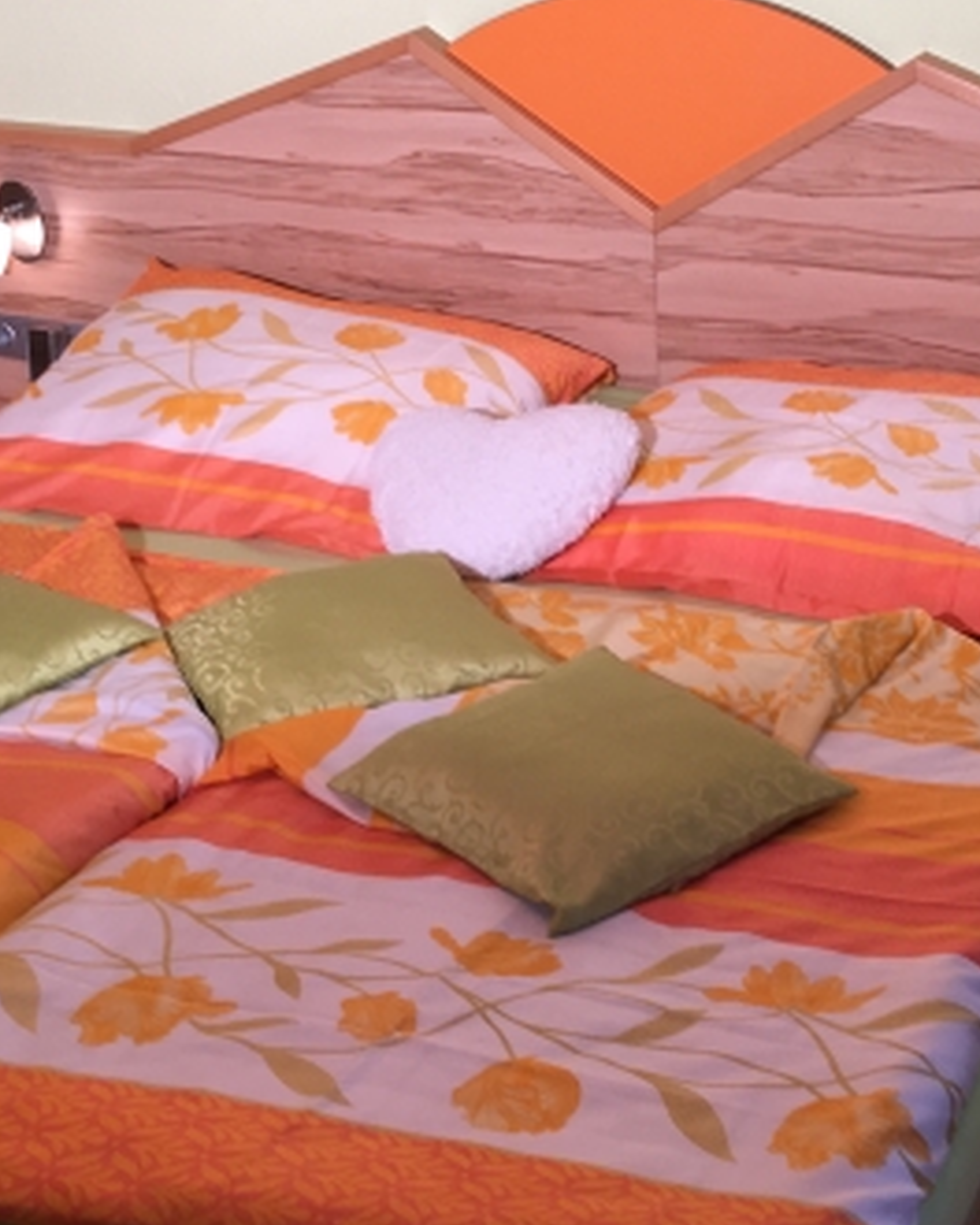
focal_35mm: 60
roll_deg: +0.7
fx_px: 2175
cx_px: 638
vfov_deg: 31.4
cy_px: 540
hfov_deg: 25.3
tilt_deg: -21.0
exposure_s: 1/50
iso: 25
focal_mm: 4.15
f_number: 2.2
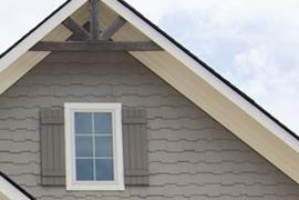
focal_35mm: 91
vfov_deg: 13.9
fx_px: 756
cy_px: 322
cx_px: -80
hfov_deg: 20.6
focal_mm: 16
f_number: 8
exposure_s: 1/250
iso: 100
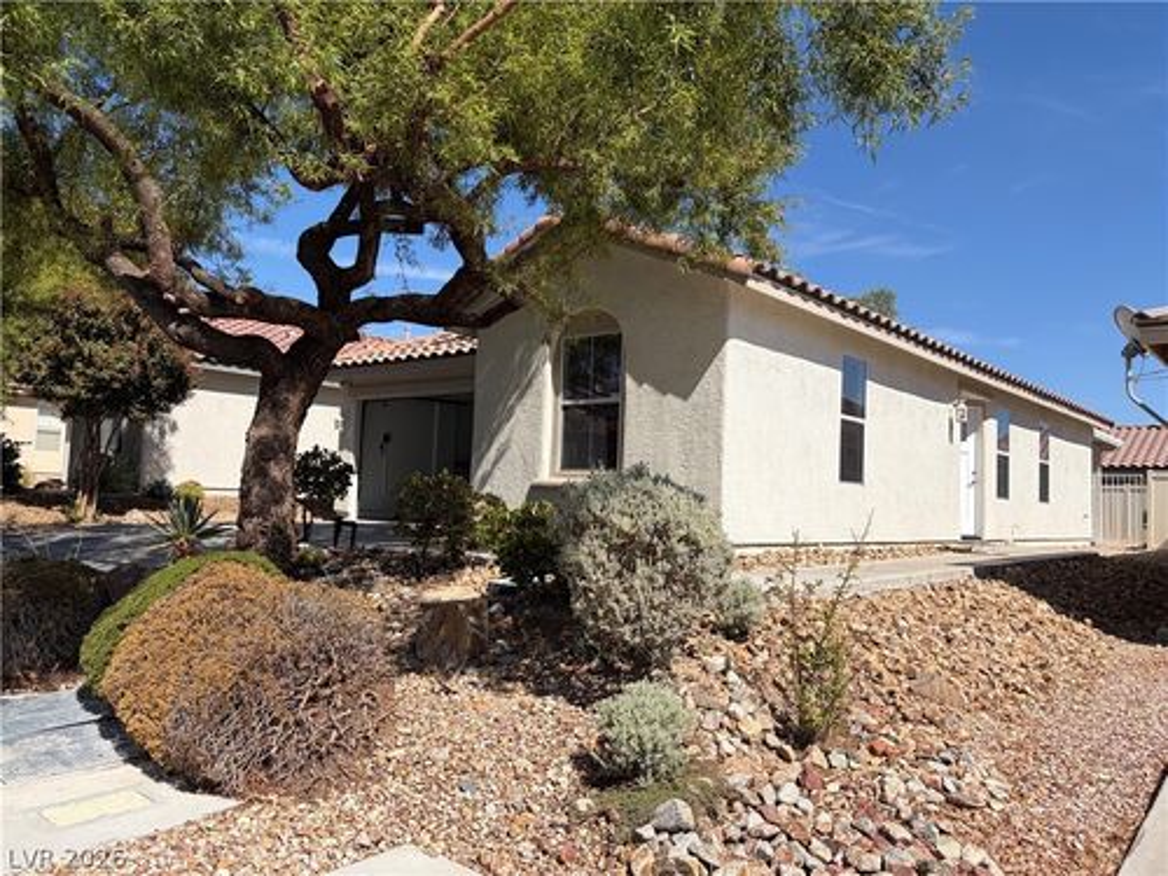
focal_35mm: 26
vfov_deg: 53.1
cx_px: 584
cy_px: 438
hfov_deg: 67.3
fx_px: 877
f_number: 1.6
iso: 50
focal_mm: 5.96
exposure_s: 1/5348
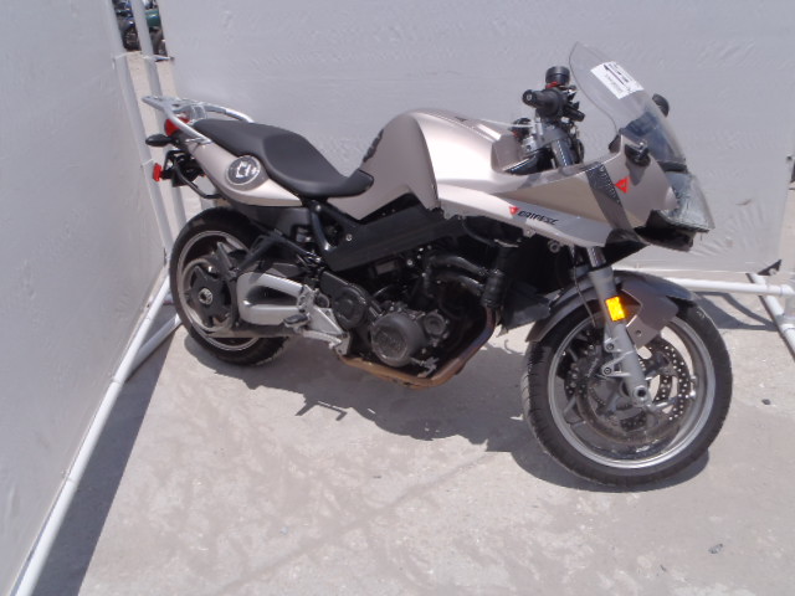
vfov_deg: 49.7
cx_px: 398
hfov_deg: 63.4
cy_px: 298
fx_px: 643
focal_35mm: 28
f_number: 5.6
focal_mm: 5
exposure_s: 1/640
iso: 80
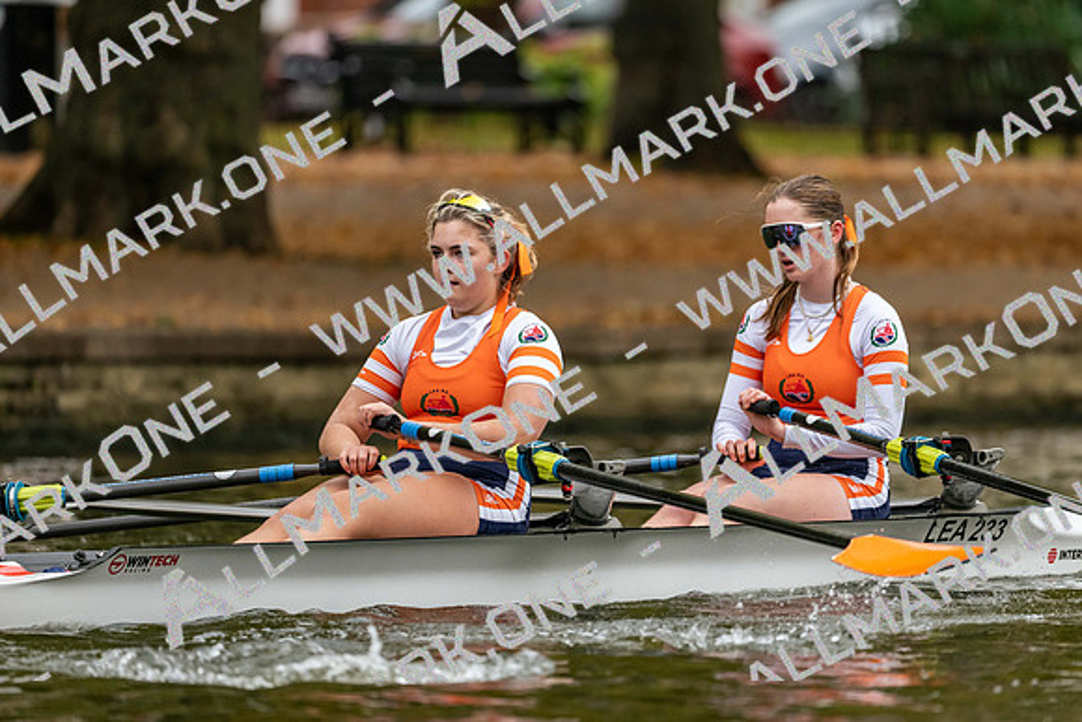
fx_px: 12024
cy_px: 361
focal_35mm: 400
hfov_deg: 5.2
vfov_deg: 3.4
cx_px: 541
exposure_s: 1/2500
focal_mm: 400
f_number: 4.5
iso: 2000
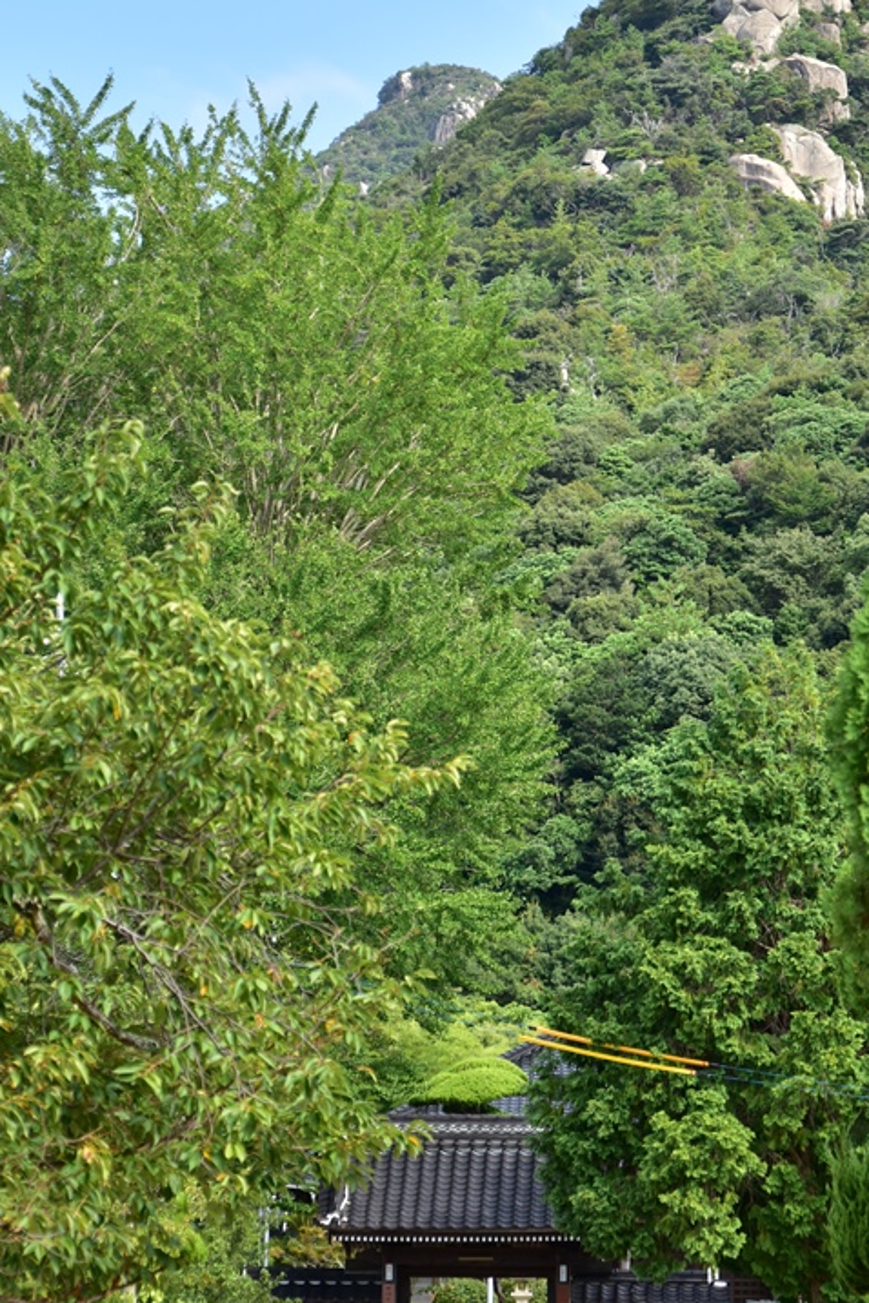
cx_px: 559
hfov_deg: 13.7
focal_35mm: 100
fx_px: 3621
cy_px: 591
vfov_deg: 20.4
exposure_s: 1/500
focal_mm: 70
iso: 200
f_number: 4.5
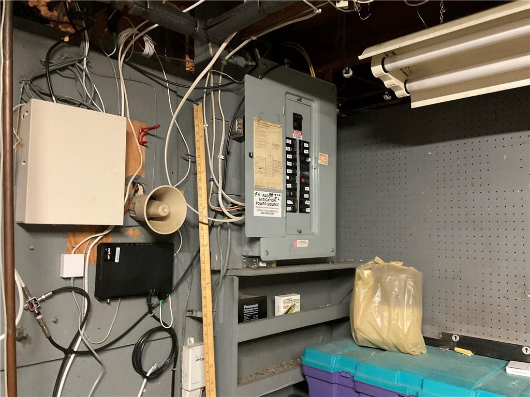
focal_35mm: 29
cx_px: 265
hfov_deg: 61.7
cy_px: 198
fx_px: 444
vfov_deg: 48.2
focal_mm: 3
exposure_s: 1/30
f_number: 1.8
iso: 500
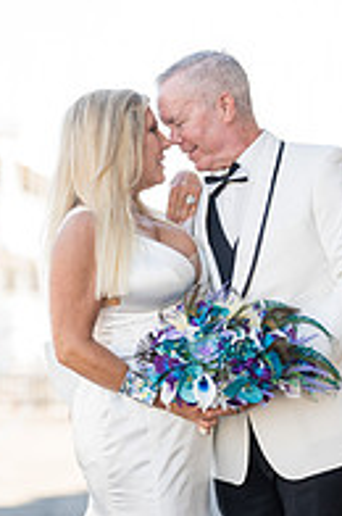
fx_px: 1644
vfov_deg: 17.8
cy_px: 337
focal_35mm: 115
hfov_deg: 11.9
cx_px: 145
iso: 125
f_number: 1.2
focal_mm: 50
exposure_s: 1/1600
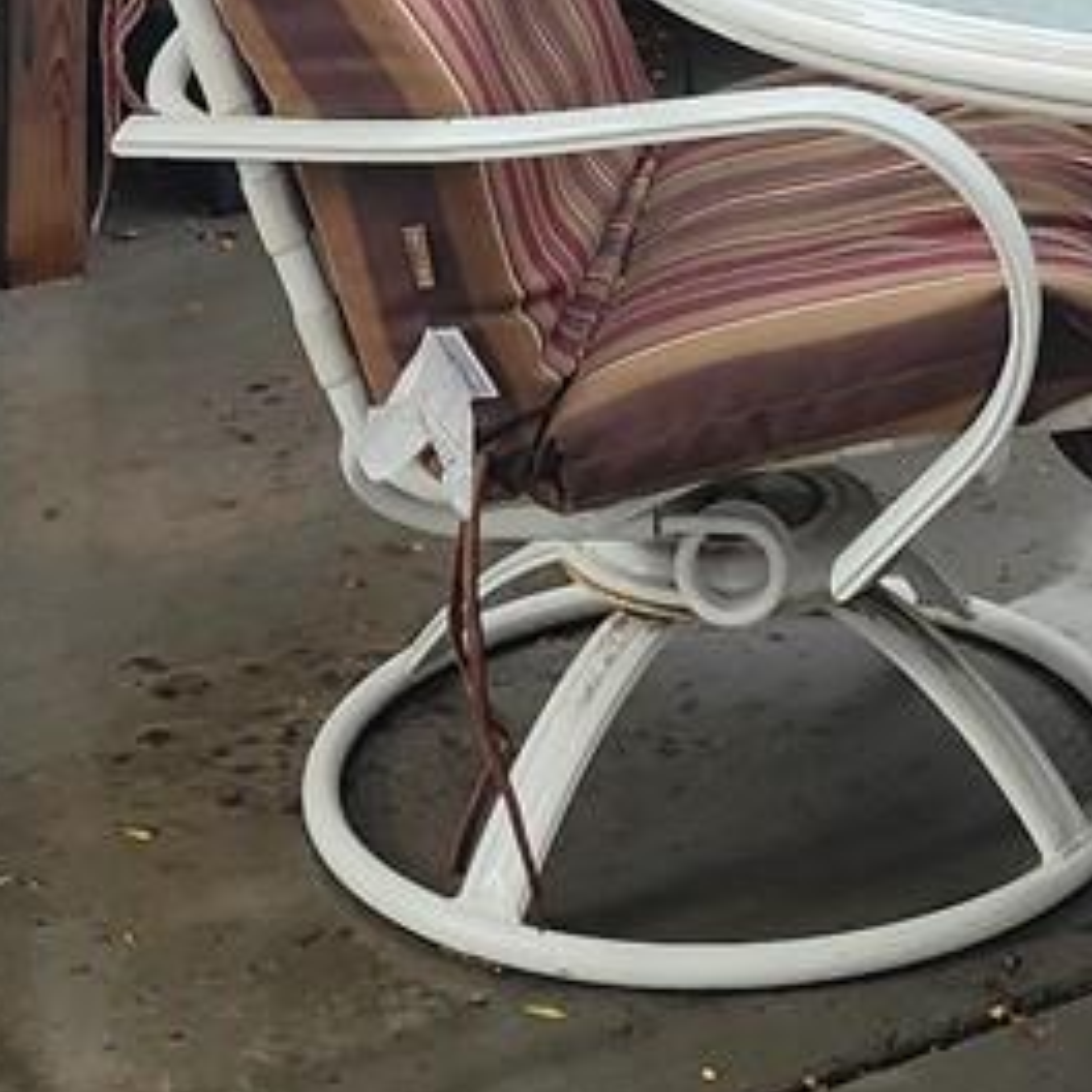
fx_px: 4390
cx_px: 898
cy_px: -703
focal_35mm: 123
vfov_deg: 13.1
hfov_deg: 14.1
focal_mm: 6.4
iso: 25
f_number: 1.8
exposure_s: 1/180
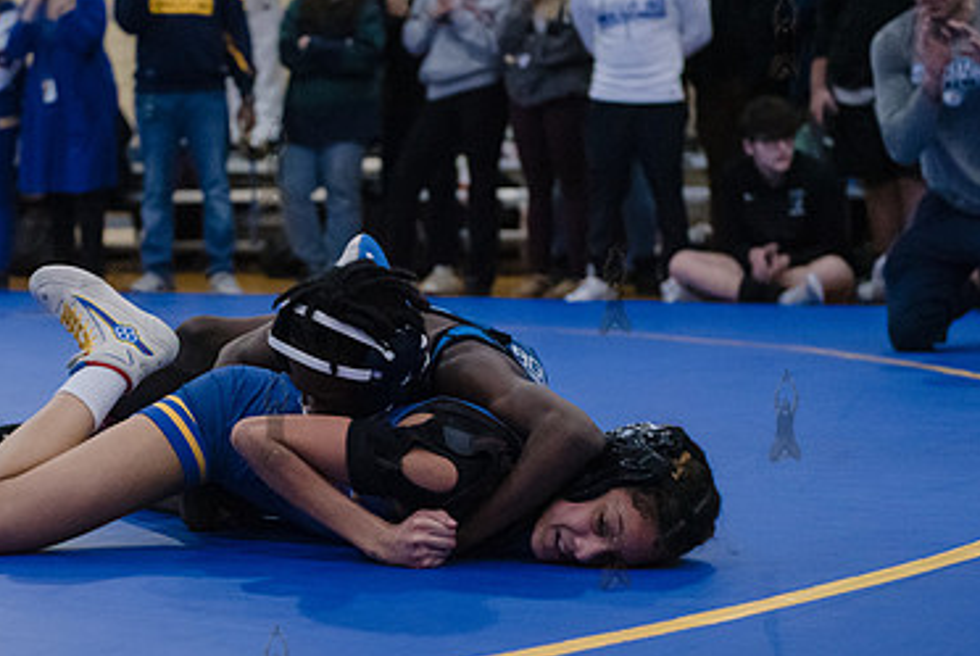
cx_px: 274
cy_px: 415
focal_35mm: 109
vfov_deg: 12.6
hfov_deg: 18.6
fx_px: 2971
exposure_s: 1/400
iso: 8000
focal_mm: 70
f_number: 3.2
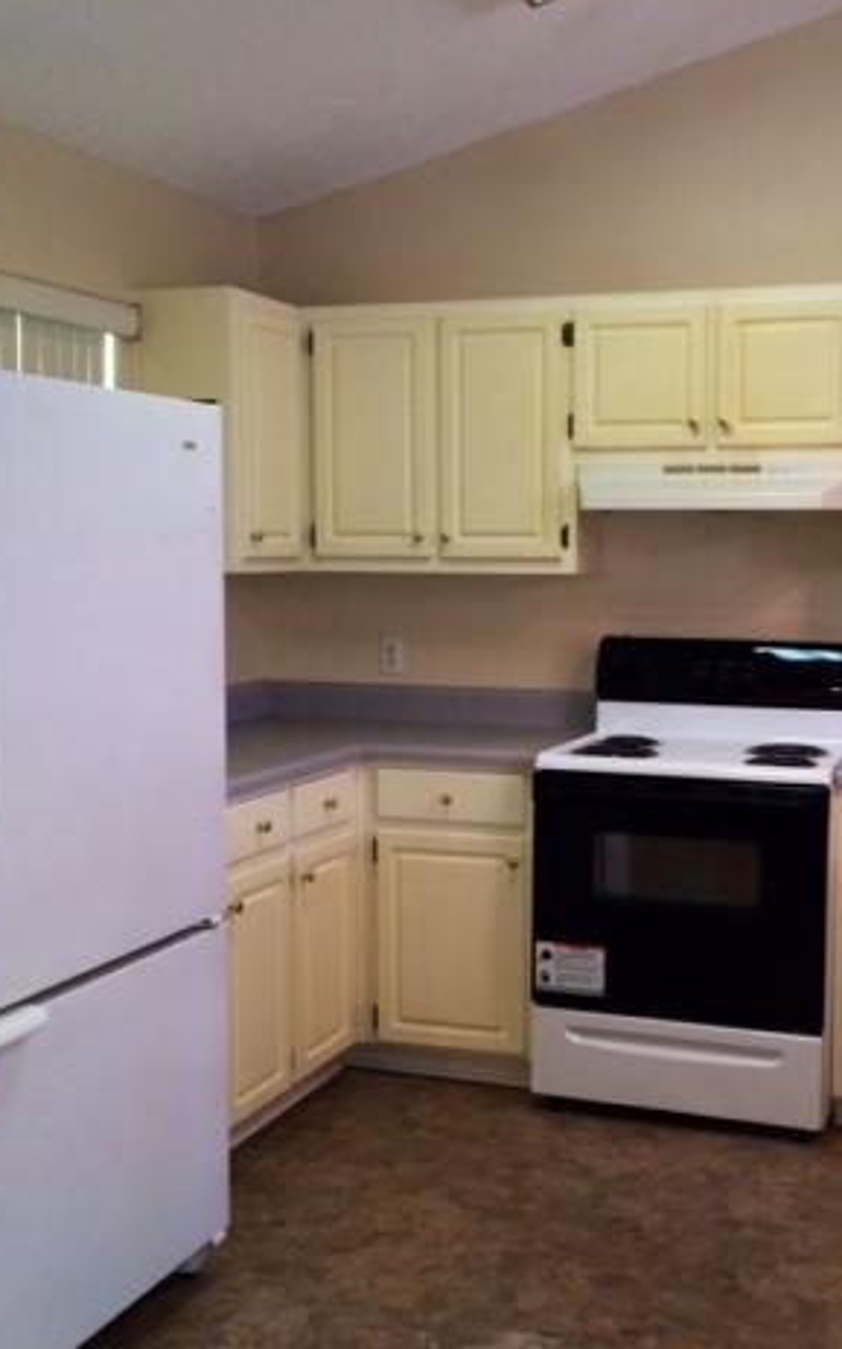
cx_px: 565
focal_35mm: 44
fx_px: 1617
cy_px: 673
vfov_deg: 45.3
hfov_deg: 29.0
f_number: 2.2
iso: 80
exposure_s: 1/30
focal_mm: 4.12
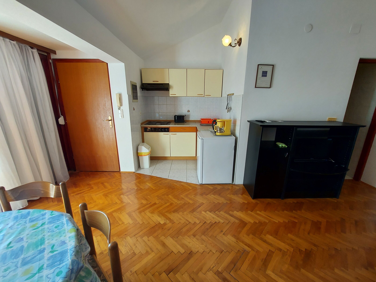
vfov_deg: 89.9
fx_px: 141
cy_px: 141
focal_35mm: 13
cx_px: 188
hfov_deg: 106.2
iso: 64
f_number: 2.2
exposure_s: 1/100
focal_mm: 1.74
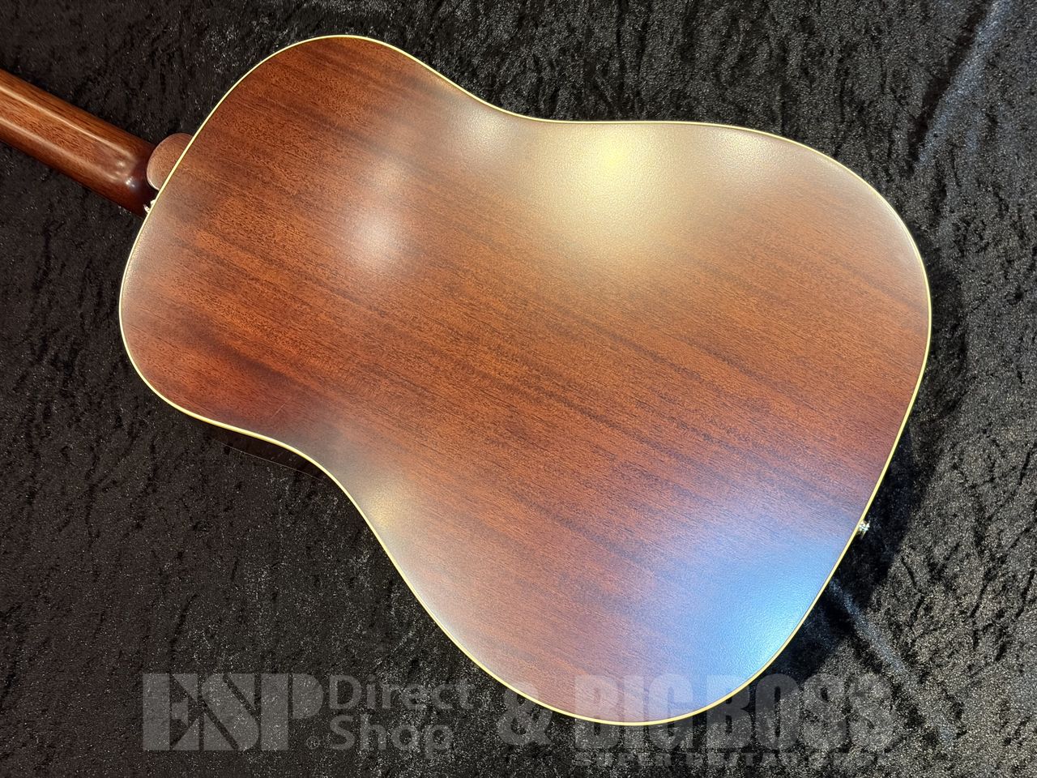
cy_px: 389
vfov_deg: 28.0
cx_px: 518
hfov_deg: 36.8
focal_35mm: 52
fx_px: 1558
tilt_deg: -75.5
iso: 250
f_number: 1.6
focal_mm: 5.96
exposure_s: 1/40
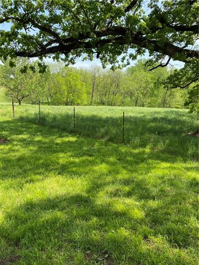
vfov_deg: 67.3
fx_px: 199
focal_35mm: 26
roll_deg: +0.4
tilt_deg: -10.3
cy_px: 132
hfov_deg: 53.1
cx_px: 100
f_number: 1.8
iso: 32
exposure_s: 1/706
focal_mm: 4.25
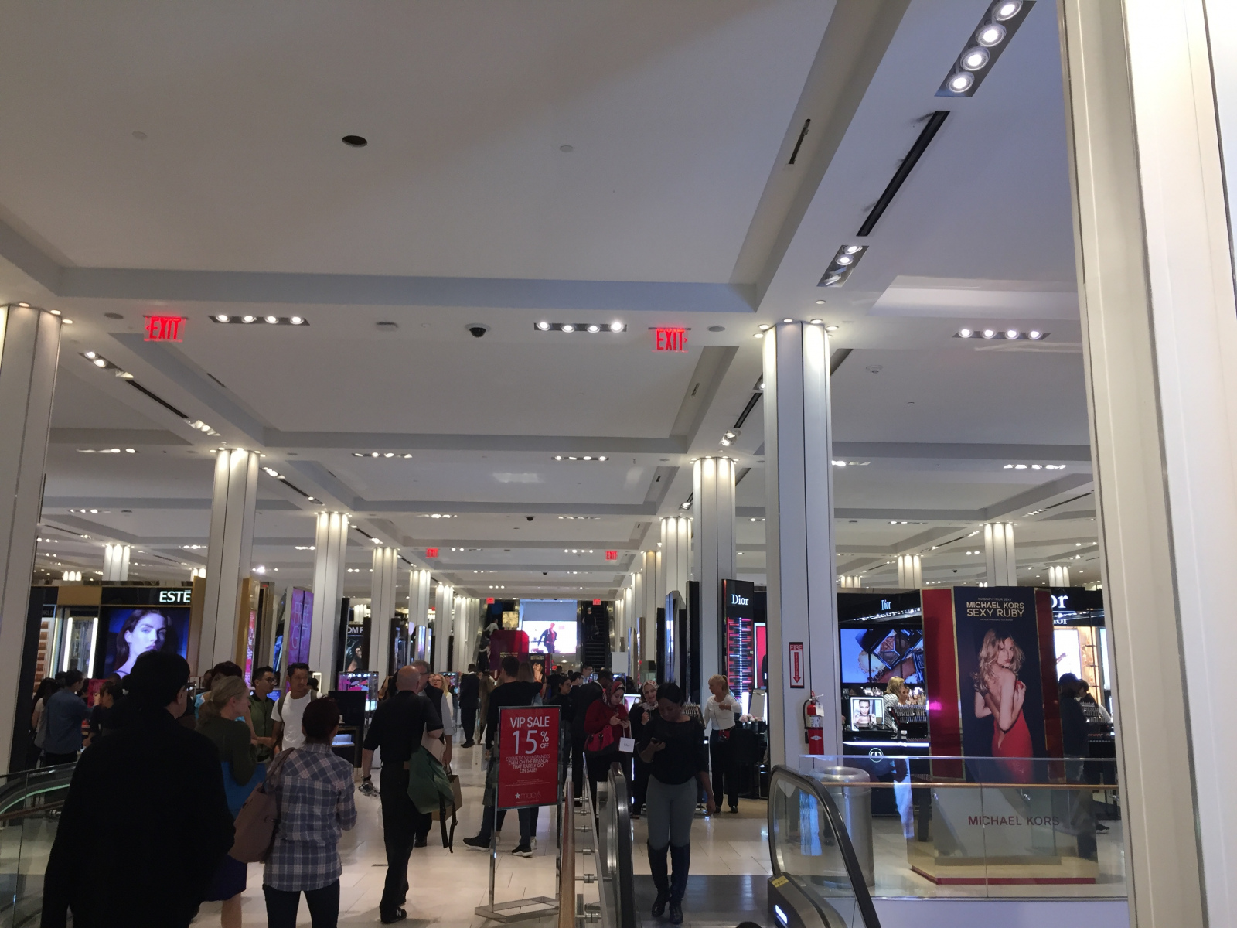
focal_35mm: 29
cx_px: 618
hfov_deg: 61.7
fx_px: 1036
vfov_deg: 48.2
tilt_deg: +13.0
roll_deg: -0.5
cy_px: 464
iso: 32
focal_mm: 4.15
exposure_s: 1/30
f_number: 2.2
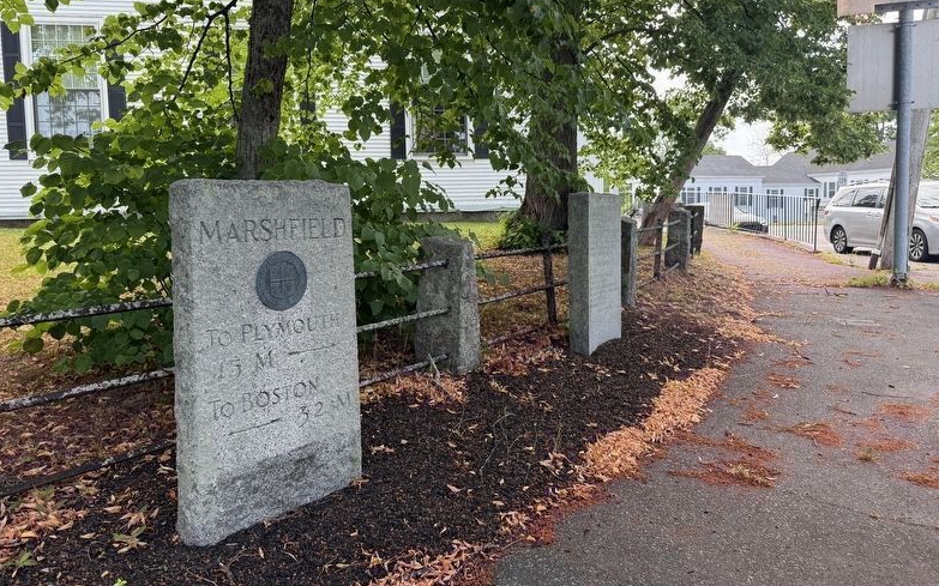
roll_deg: +0.8
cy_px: 270
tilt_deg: -4.1
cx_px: 468
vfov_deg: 47.5
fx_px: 665
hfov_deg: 70.4
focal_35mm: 26
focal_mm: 6.76
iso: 100
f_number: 1.78
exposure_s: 1/464
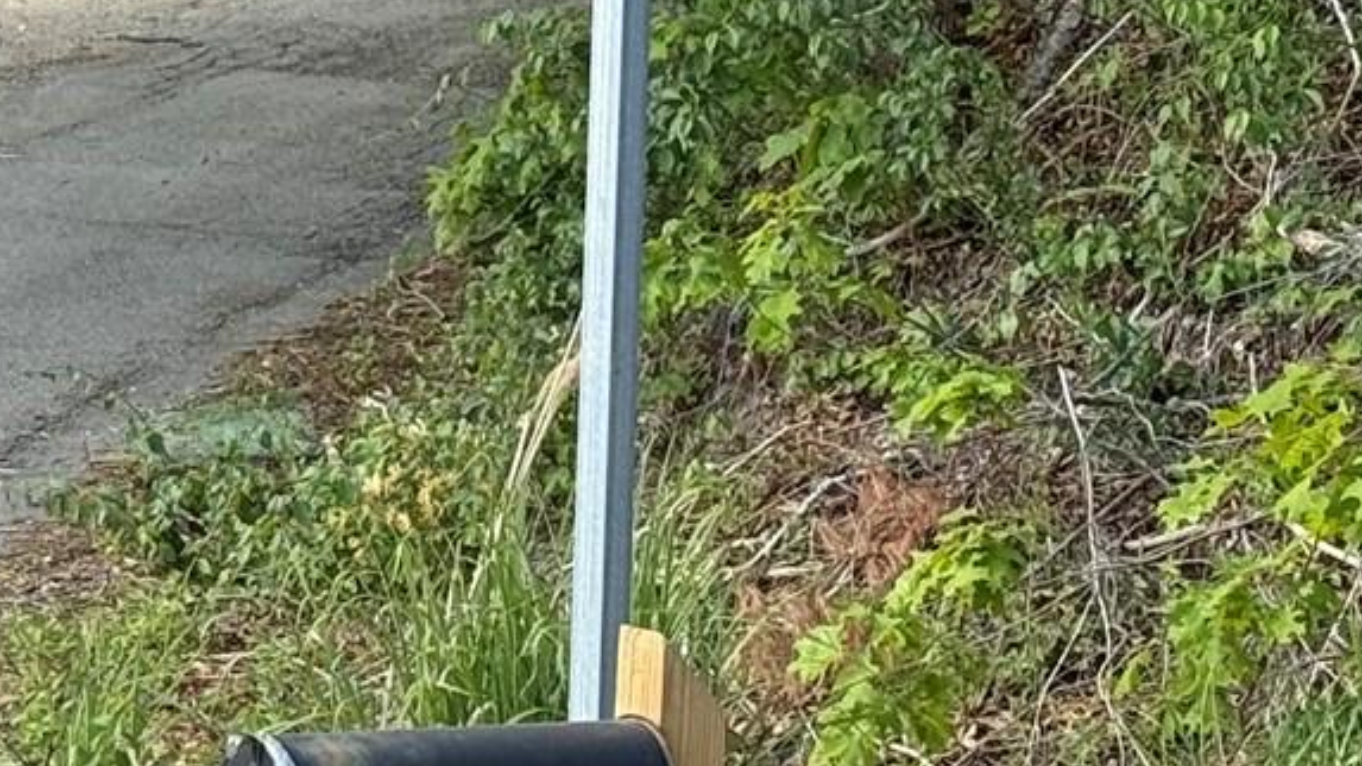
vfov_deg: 6.5
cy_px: 428
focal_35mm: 187
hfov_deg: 11.4
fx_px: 6752
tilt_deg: -3.3
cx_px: -105
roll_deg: -2.2
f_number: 1.78
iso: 100
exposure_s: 1/733
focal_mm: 6.76
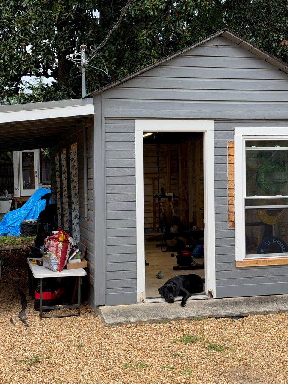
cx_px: 145
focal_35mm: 50
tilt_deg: -1.3
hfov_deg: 29.1
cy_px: 199
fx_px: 555
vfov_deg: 38.2
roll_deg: -1.2
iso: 80
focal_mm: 6.76
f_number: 1.78
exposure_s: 1/939
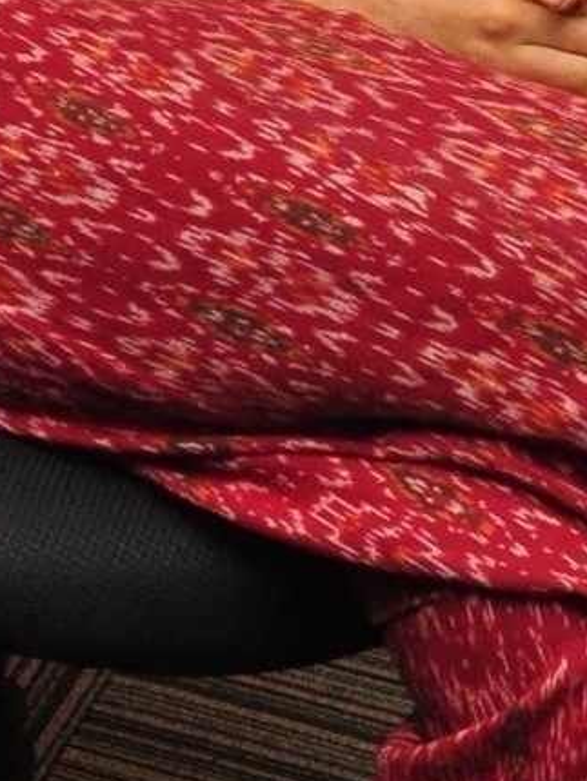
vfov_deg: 15.2
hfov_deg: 11.6
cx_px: 489
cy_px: -54
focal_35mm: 127
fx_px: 2869
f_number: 11
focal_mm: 21
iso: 1600
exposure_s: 1/125
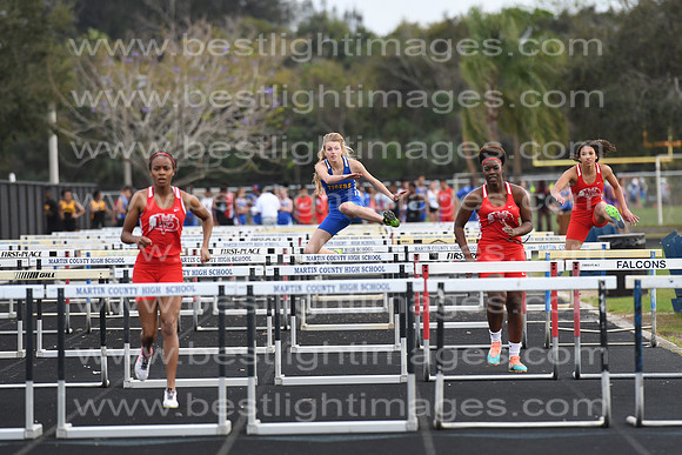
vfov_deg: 4.6
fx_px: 5684
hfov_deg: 6.9
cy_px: 228
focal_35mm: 300
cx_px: 341
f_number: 4
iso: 800
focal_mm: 200
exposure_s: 1/1600
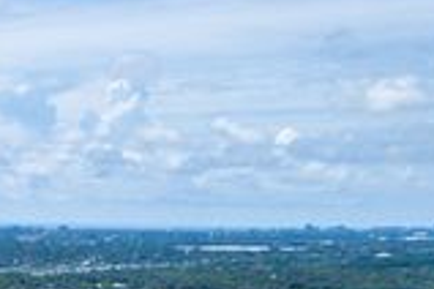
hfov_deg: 13.4
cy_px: 697
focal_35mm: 111
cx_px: -620
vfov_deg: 10.6
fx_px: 1338
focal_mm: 8.38
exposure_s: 1/2500
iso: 100
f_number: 2.8
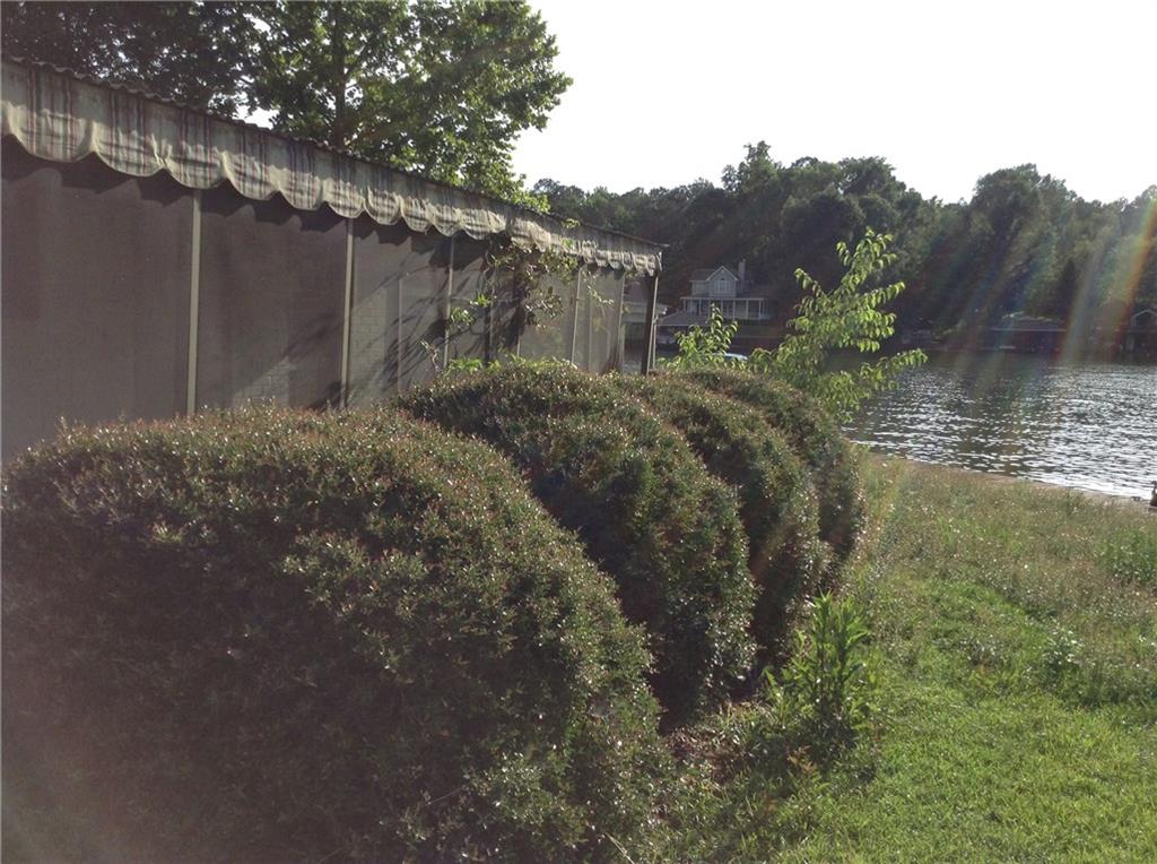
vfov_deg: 42.8
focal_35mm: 33
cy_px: 432
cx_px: 578
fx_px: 1101
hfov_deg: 55.4
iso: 32
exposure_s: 1/1034
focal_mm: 3.3
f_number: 2.4
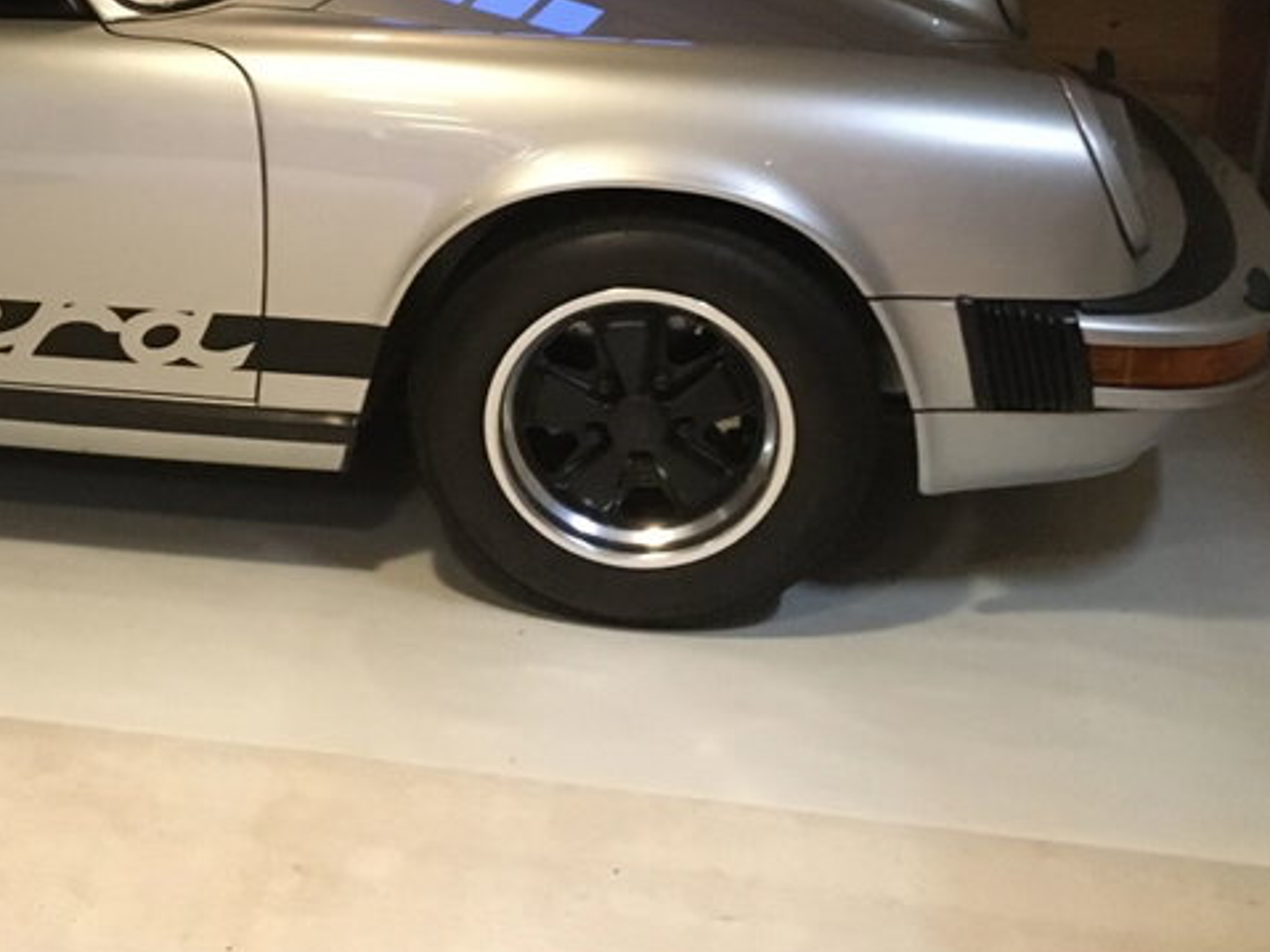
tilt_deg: -18.3
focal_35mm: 62
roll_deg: +2.5
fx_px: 2274
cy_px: 225
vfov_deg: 23.4
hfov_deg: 29.5
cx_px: 56
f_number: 2.2
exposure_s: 1/17
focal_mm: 4.15
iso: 320
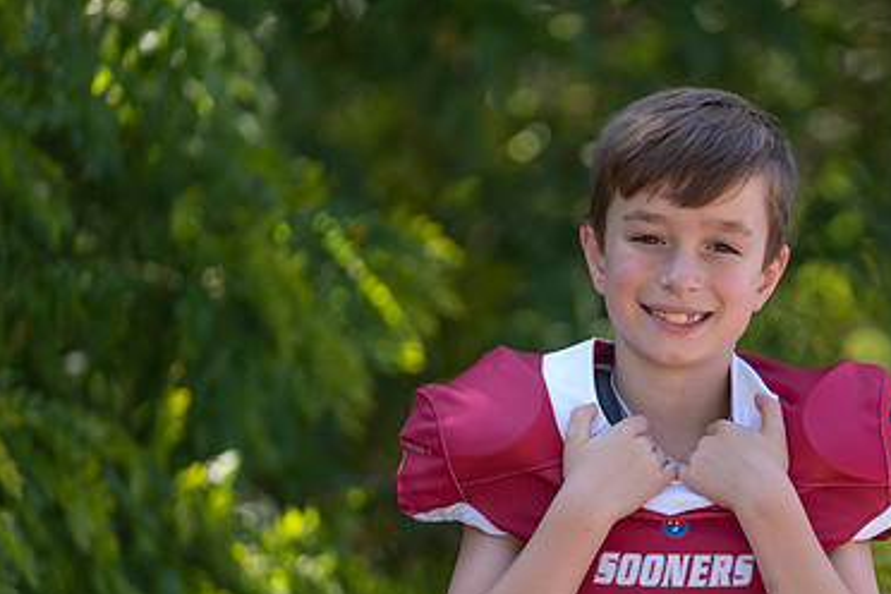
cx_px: 690
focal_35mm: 248
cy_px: 420
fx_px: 6138
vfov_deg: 5.5
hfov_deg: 8.3
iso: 80
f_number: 2.8
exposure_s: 1/320
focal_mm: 159
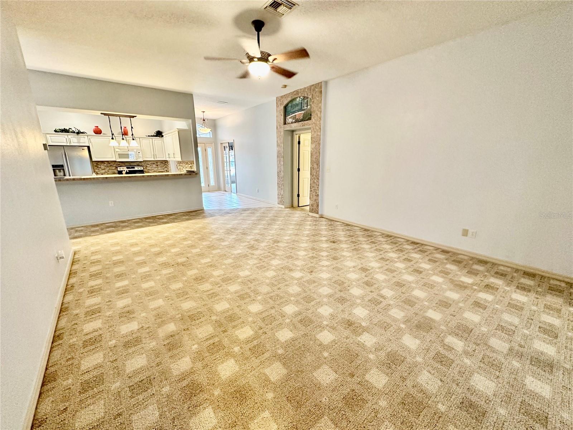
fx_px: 232
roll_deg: +0.5
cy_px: 215
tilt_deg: -13.3
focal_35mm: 14
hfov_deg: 102.1
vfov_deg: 85.7
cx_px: 286
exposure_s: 1/60
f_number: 2.2
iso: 500
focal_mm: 2.22
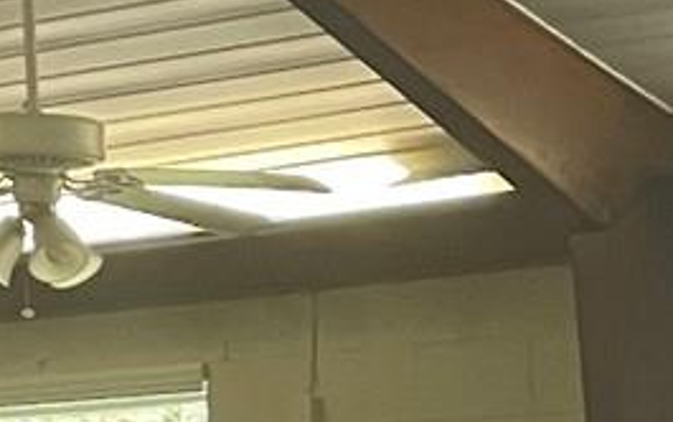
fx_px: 3909
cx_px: 706
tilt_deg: -6.1
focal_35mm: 213
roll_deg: +1.6
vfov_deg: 5.8
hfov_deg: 9.8
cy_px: 1154
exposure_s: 1/60
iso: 125
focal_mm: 4.2
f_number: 1.6
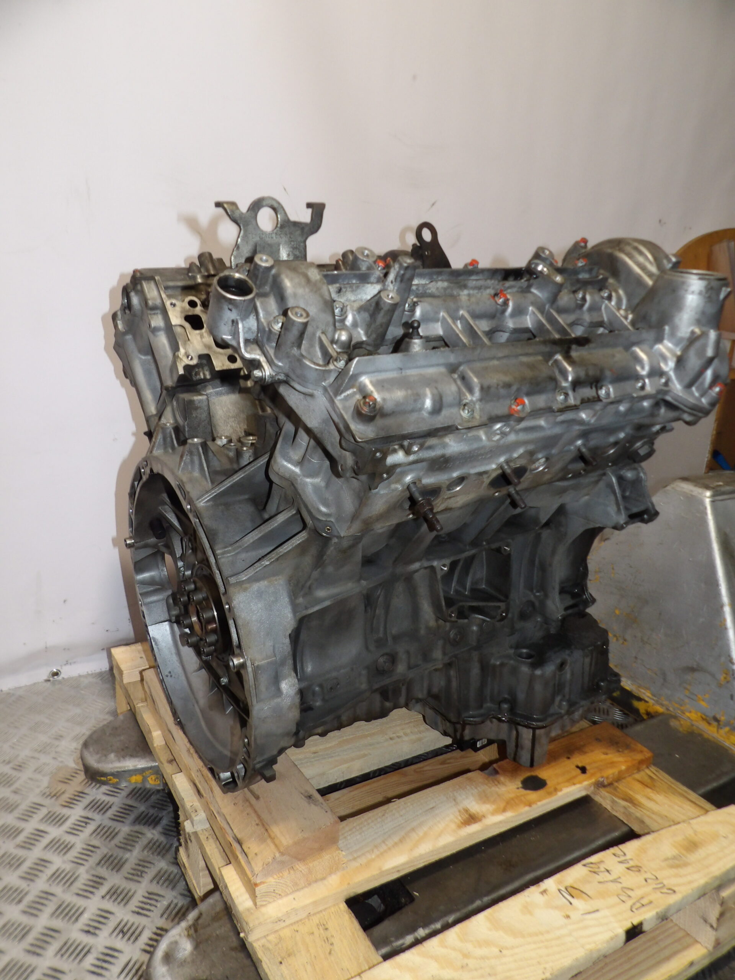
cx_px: 368
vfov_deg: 71.6
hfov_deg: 56.8
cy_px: 490
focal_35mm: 24
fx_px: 679
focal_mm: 4.3
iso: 200
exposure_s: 1/60
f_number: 3.2
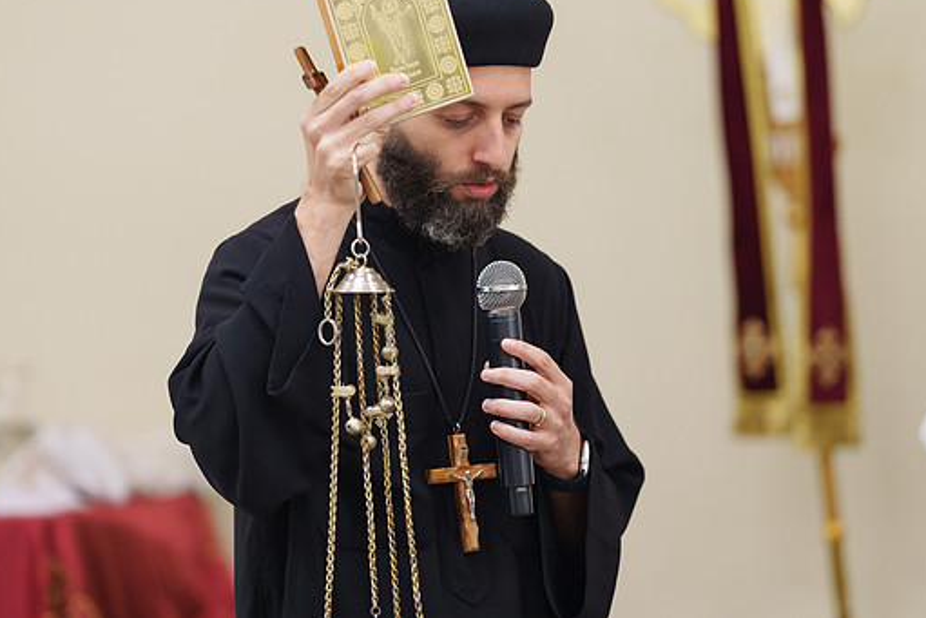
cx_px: 417
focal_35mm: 180
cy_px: 231
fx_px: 4631
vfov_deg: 7.6
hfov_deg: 11.4
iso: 1600
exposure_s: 1/160
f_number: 2.8
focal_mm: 143
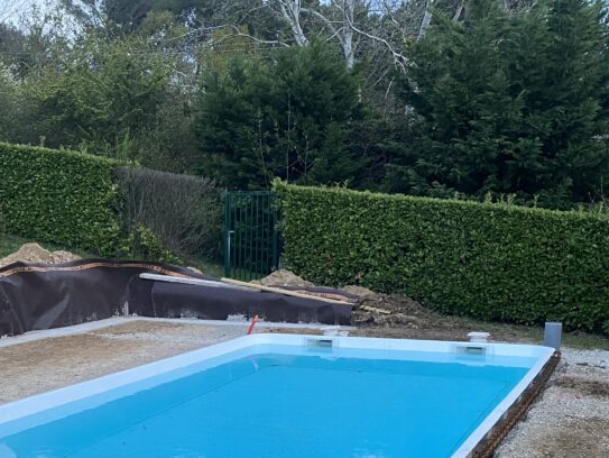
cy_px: 410
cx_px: 207
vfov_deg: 28.6
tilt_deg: -12.7
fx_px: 863
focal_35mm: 49
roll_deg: +0.7
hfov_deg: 38.5
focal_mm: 4.25
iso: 250
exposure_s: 1/60
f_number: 1.8
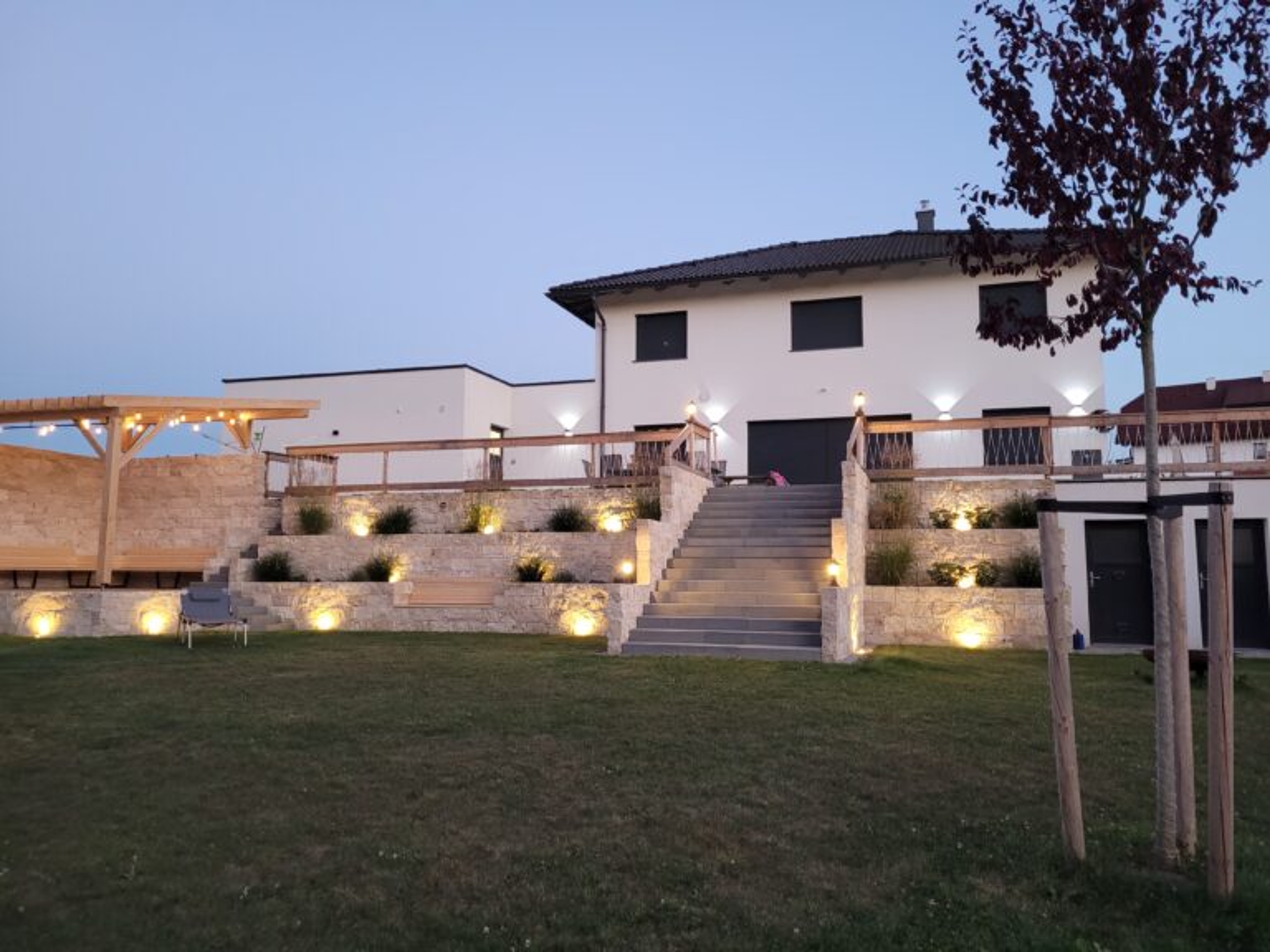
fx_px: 954
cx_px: 635
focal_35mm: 26
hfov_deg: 67.3
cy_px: 476
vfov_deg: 53.1
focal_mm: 5.4
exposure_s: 1/50
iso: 400
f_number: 1.8
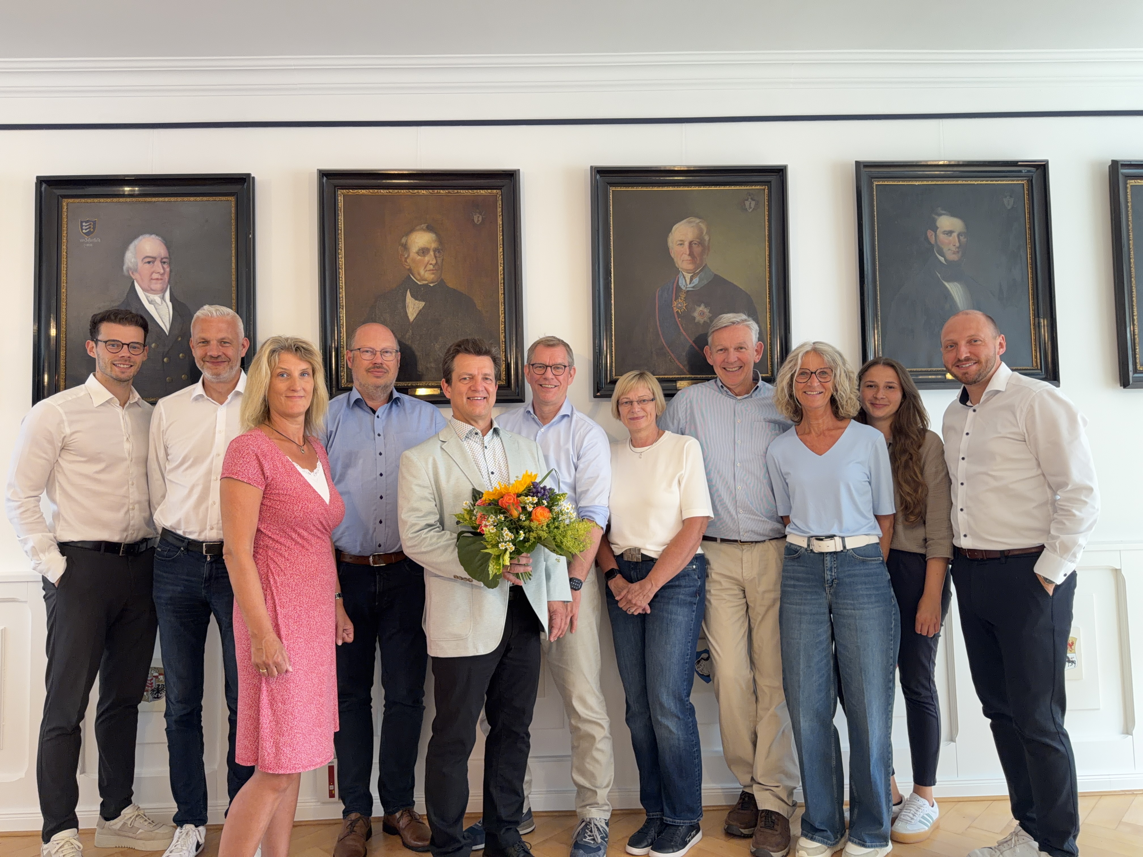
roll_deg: +1.3
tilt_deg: +3.2
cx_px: 572
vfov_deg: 56.8
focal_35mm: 24
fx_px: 792
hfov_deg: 71.6
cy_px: 428
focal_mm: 6.76
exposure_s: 1/50
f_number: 1.78
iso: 160
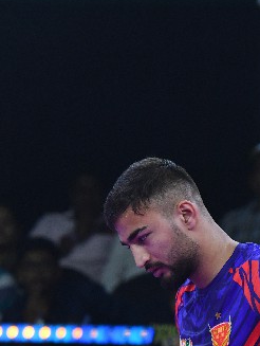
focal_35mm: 682
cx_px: 72
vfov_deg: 2.9
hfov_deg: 2.2
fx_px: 6821
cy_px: 287
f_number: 5
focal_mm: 155
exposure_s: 1/1600
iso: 1600
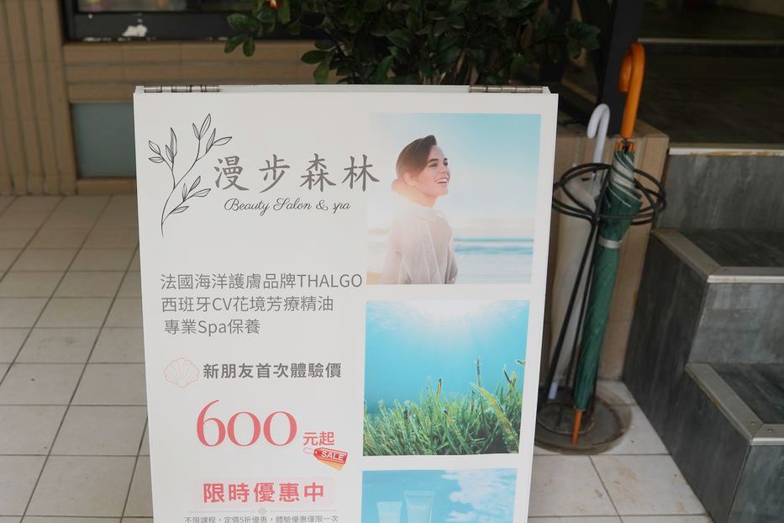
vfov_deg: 36.6
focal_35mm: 36
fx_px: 784
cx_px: 296
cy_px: 333
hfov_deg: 52.6
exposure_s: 1/160
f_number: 4
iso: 250
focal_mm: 28
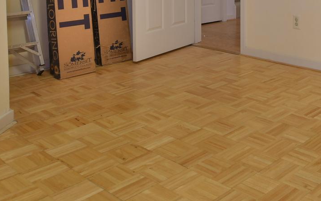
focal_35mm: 44
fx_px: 385
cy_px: -40
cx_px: 378
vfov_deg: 26.1
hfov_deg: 36.1
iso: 100
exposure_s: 1
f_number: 8
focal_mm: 10
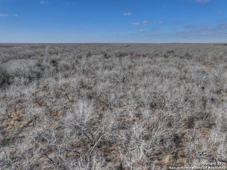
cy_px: 85
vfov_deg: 56.8
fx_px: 157
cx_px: 114
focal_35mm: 24
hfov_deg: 71.6
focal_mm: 12.3
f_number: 2.8
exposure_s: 1/1600
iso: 110
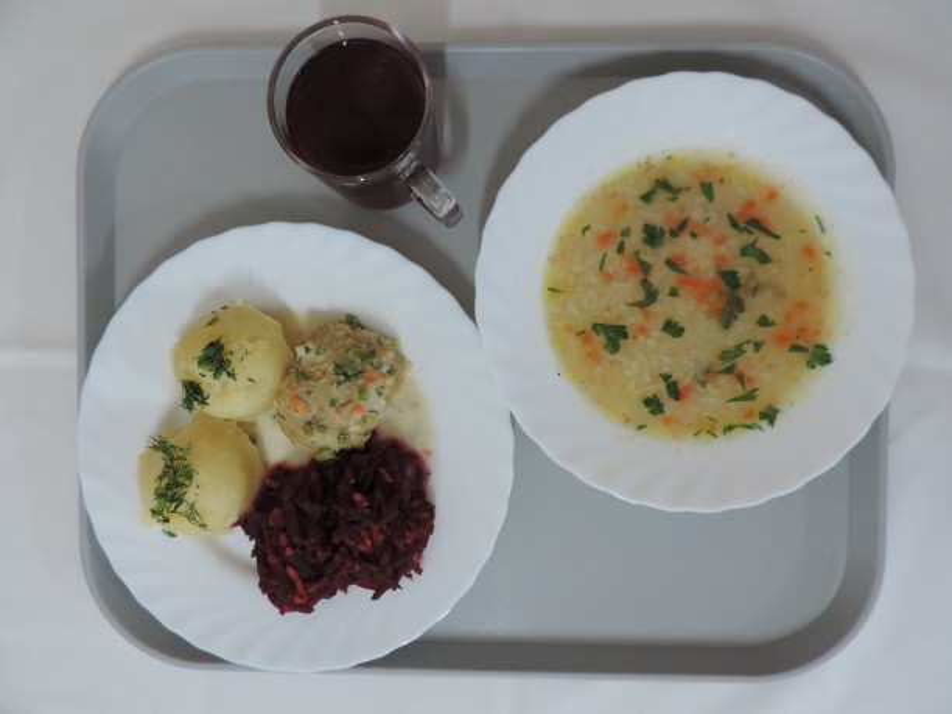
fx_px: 660
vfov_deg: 56.8
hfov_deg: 71.6
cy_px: 357
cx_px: 476
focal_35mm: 24
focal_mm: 4.3
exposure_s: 1/25
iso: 400
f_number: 3
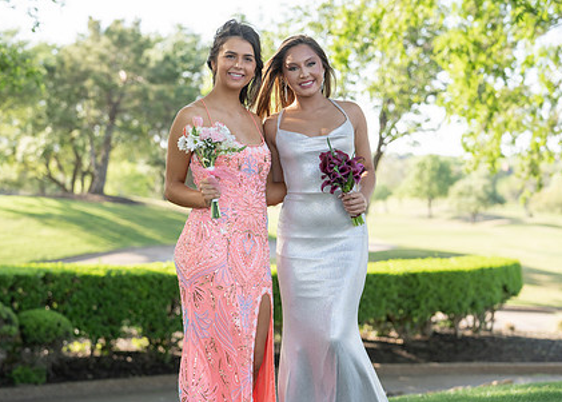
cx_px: 300
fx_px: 1245
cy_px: 247
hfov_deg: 25.4
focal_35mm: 78
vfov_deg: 18.3
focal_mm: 50
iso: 160
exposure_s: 1/640
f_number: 2.2
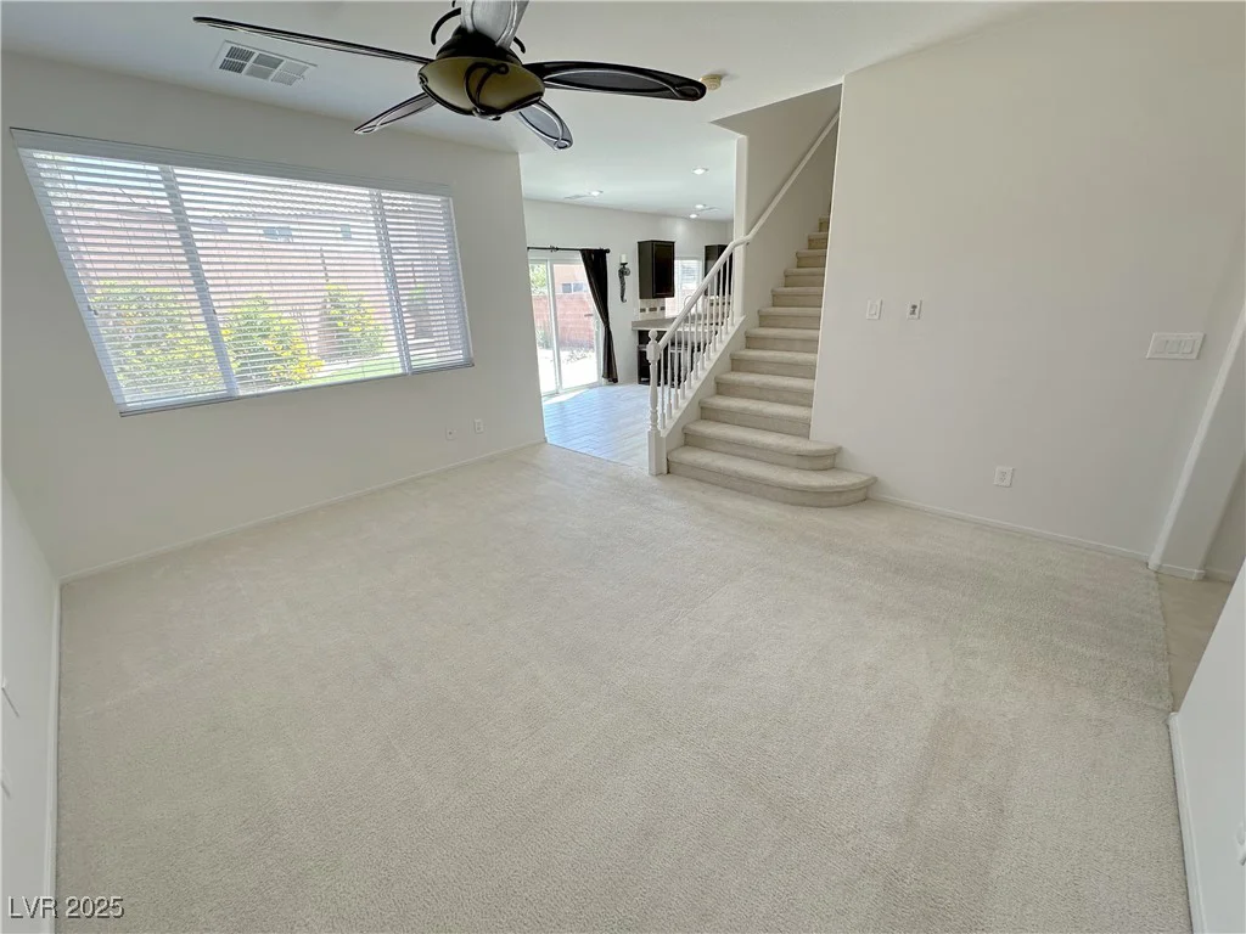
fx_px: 504
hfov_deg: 102.1
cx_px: 623
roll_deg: +2.2
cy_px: 467
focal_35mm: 14
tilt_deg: -19.8
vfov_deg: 85.7
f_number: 2.2
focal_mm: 2.22
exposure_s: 1/120
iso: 64
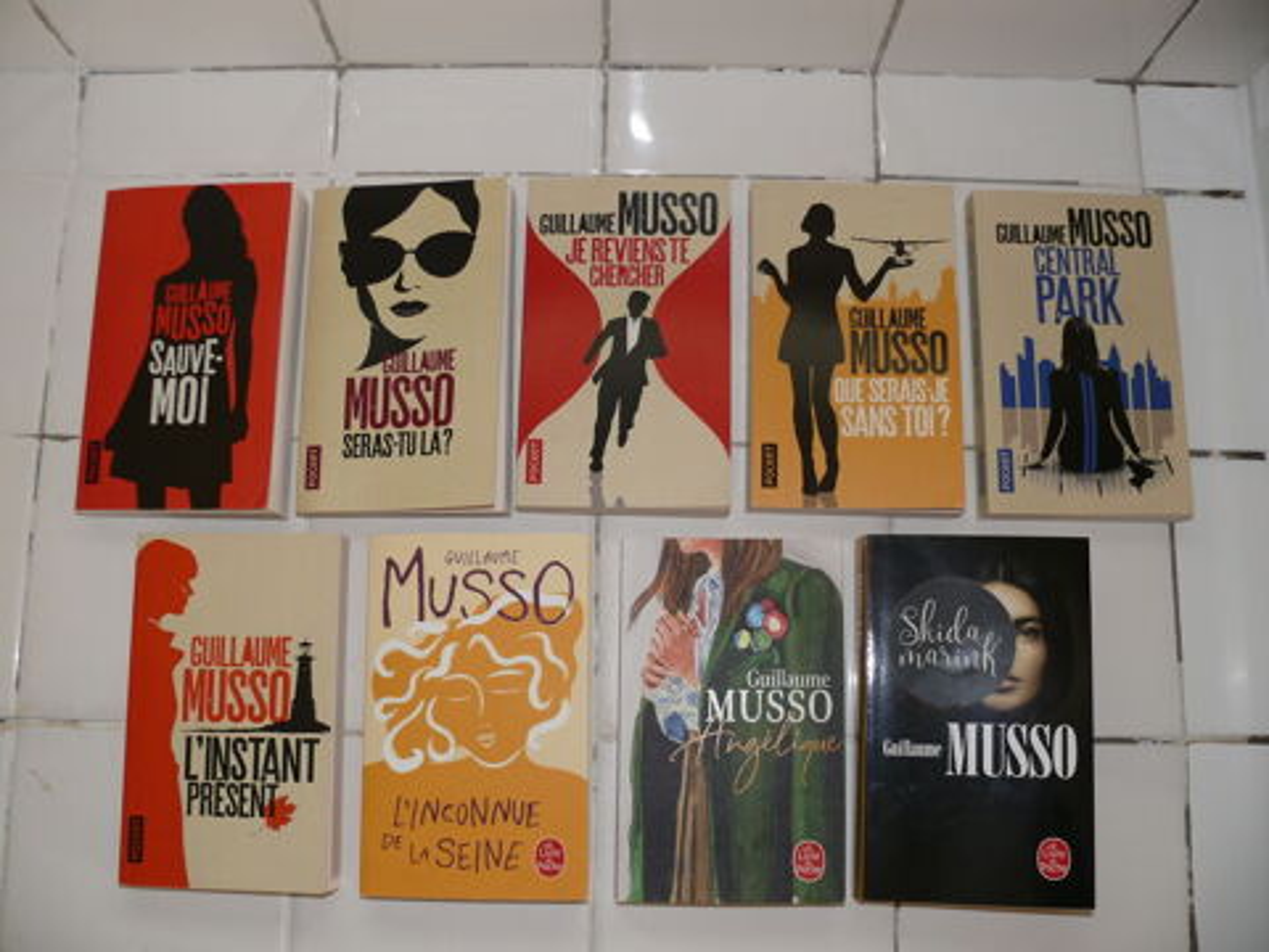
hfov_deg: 52.6
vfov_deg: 40.7
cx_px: 634
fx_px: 1283
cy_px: 476
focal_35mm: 35
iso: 100
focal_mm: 7.4
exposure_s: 1/30
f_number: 2.8
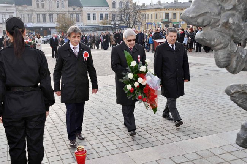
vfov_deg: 30.8
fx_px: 298
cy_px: 82
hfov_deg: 45.0
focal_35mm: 44
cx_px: 124
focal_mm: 29
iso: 200
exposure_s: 1/200
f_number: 8
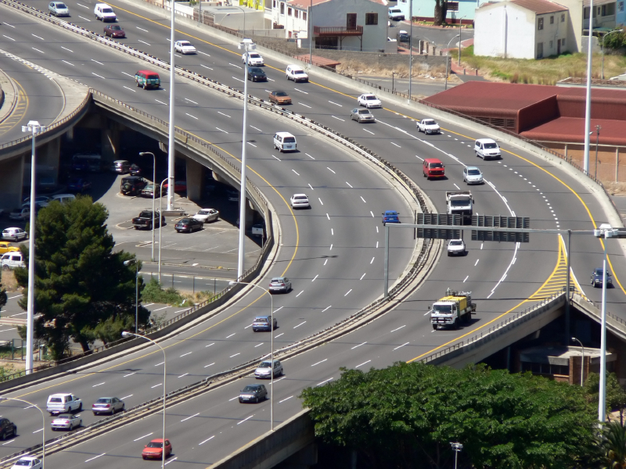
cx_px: 313
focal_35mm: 432
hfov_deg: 4.6
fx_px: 7812
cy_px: 234
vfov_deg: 3.4
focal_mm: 72
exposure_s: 1/400
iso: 80
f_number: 5
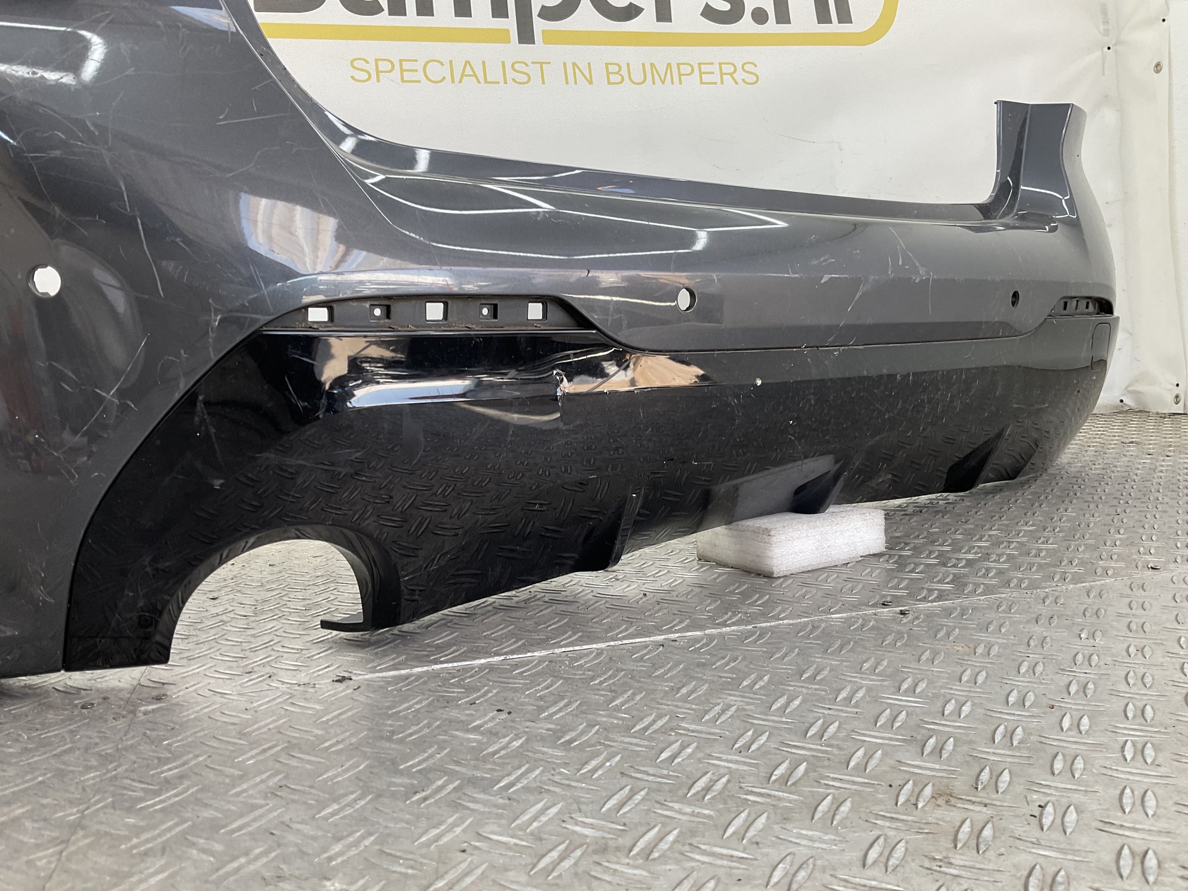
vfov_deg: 48.2
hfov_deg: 61.7
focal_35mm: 29
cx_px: 594
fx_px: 995
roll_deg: +2.1
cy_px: 446
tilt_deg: -5.3
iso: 32
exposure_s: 1/120
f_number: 1.8
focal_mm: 3
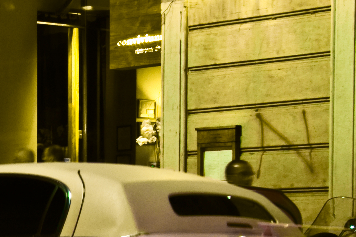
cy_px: 275
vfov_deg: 9.0
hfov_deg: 13.0
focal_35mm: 150
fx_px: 1482
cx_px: -161
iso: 200
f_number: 11
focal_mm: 24
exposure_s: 6
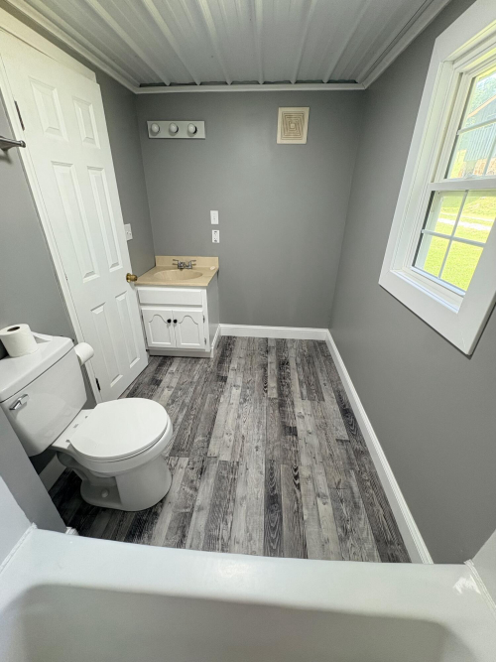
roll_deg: -1.5
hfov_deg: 85.7
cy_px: 331
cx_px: 248
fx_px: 268
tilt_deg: -26.5
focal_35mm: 14
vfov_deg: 102.1
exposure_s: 1/60
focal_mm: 2.22
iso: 160
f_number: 2.2
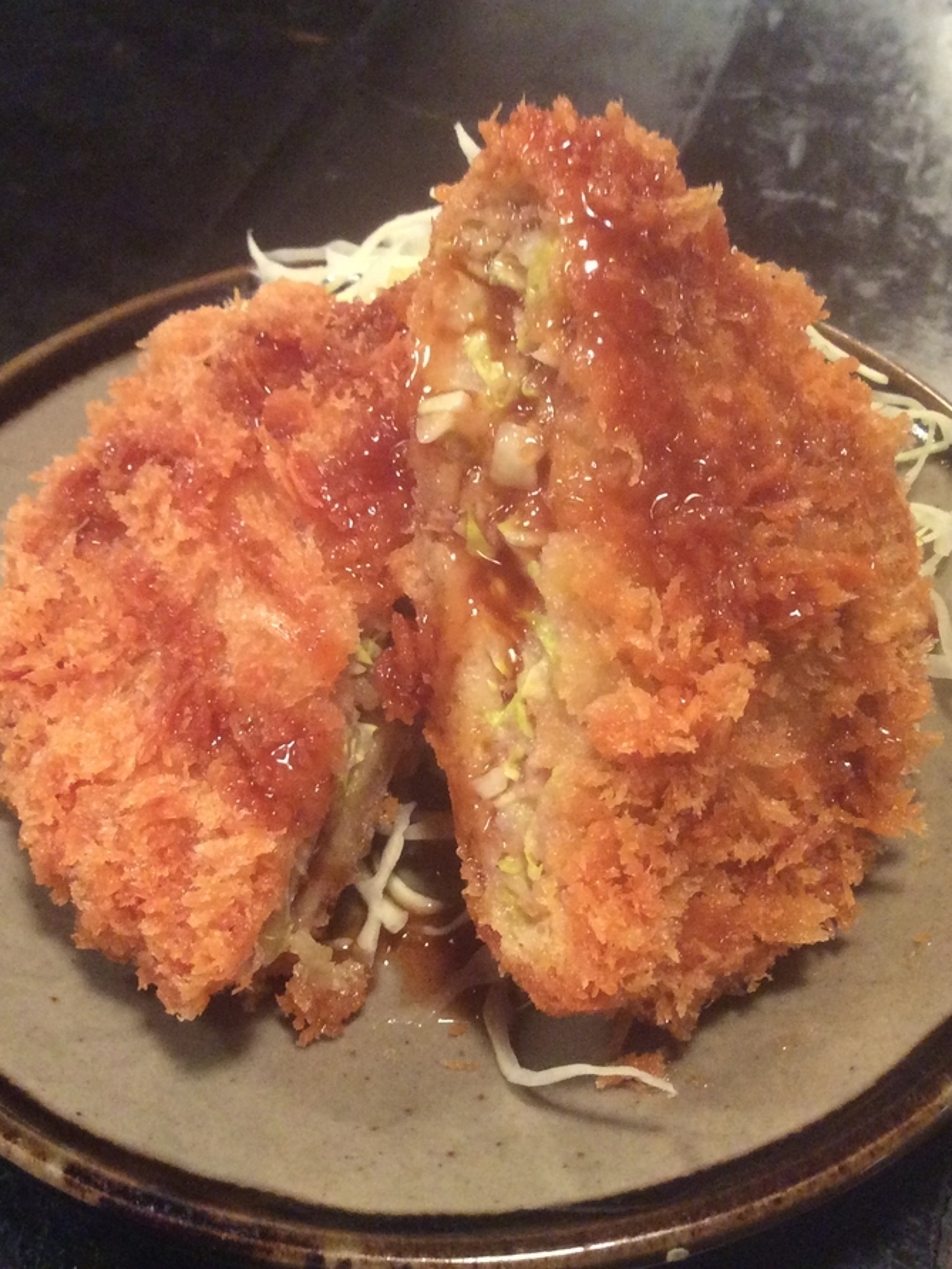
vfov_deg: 43.9
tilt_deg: -46.7
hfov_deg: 33.6
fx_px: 1577
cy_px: 633
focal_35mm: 43
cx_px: 417
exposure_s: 1/20
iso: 320
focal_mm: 3.3
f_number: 2.4
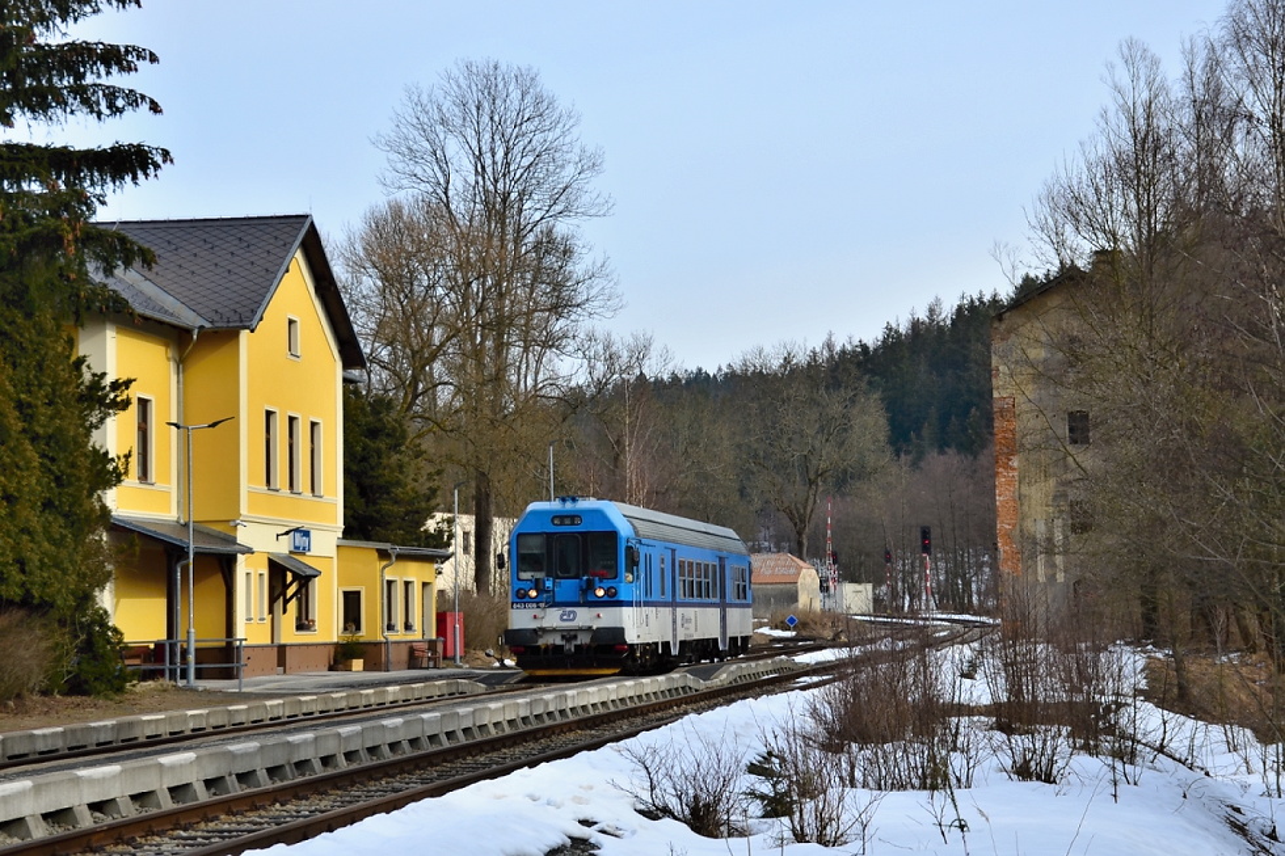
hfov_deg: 28.1
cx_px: 642
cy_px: 428
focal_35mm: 72
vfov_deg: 18.9
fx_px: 2569
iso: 200
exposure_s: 1/500
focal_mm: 48
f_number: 8
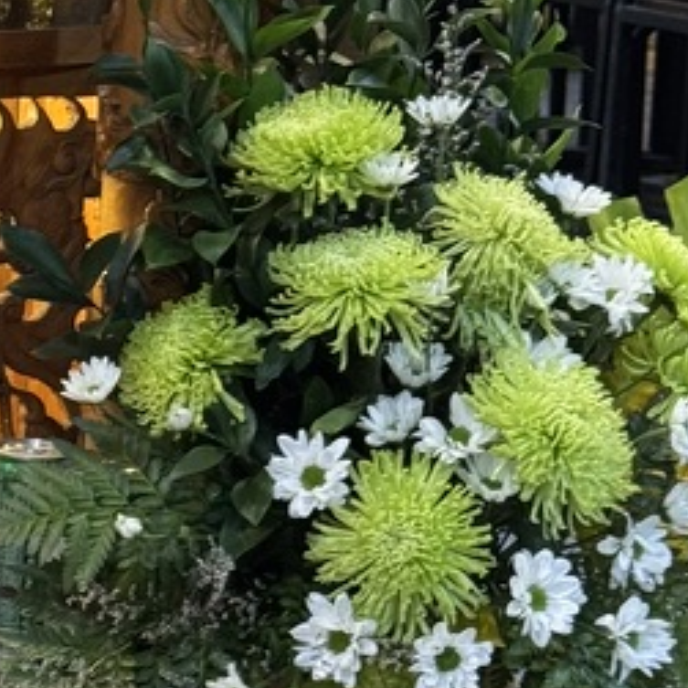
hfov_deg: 9.9
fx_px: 3890
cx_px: -263
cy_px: 71
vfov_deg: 10.1
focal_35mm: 173
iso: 250
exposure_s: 1/50
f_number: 1.78
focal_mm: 6.76
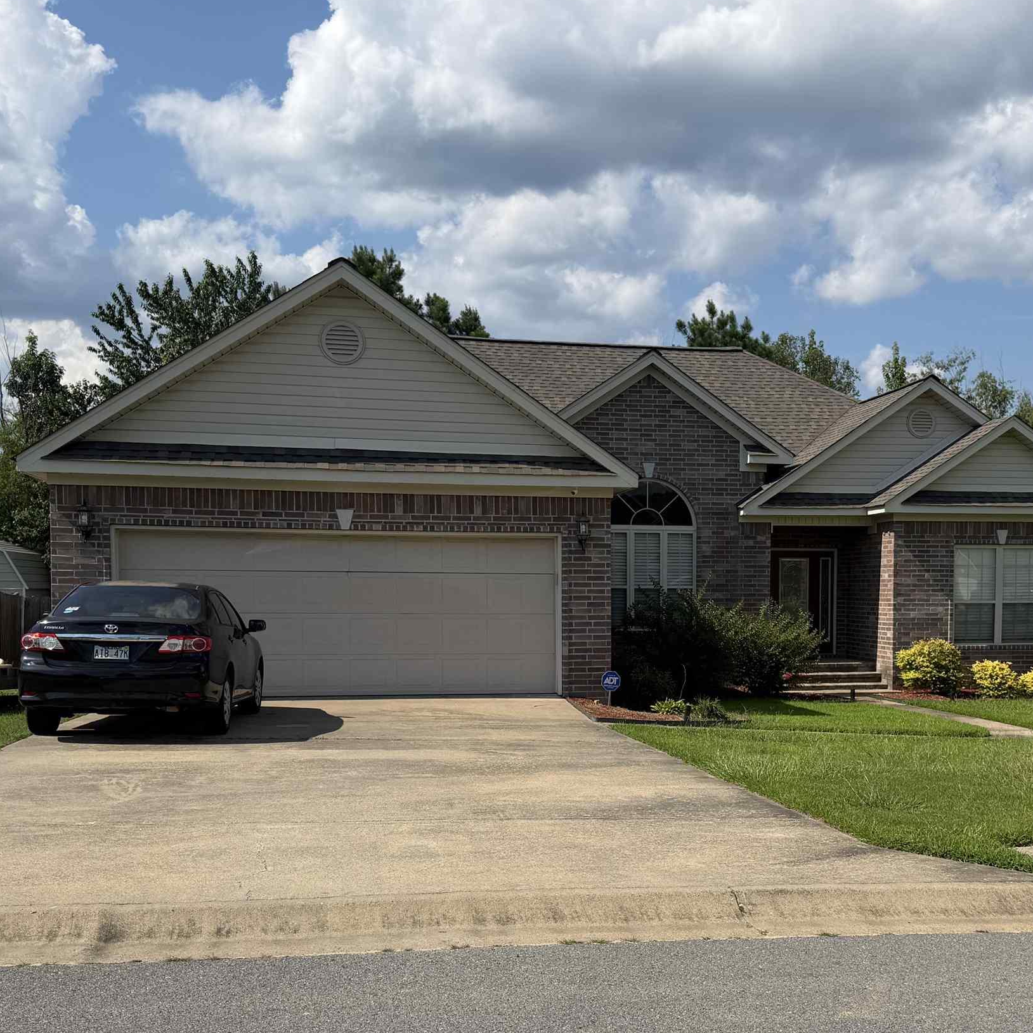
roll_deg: +0.1
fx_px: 1350
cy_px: 640
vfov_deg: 41.6
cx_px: 637
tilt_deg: -2.8
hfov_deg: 41.6
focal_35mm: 40
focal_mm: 6.76
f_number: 1.78
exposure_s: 1/7353
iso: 80
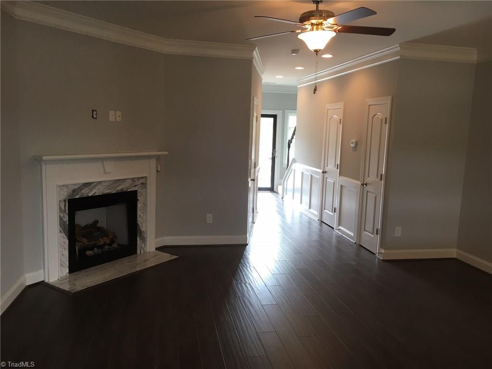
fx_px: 412
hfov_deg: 61.7
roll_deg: -2.4
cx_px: 246
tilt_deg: -7.1
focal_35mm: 29
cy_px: 184
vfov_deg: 48.2
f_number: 2.2
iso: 50
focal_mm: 4.15
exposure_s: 1/30
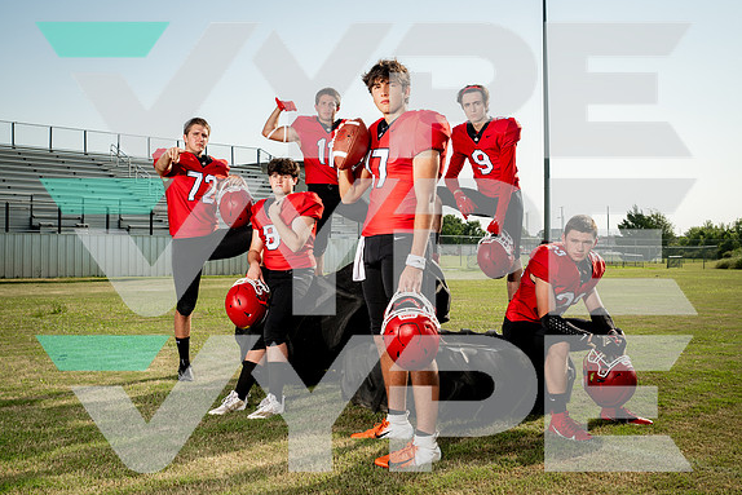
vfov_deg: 35.1
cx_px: 350
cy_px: 235
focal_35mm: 38
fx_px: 783
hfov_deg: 50.7
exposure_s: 1/400
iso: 100
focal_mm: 32
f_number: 7.1
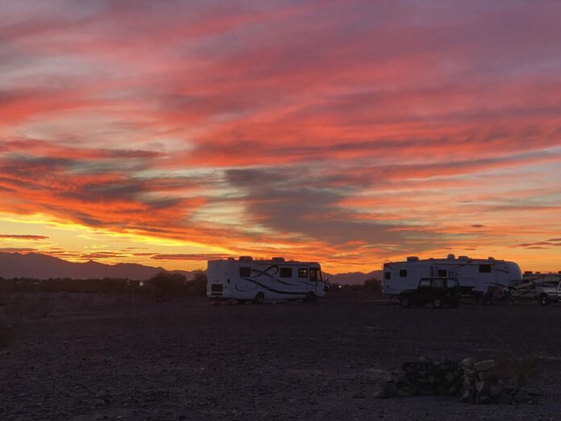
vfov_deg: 28.0
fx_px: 843
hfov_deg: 36.8
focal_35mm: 52
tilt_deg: +3.8
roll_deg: -2.4
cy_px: 210
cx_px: 280
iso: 160
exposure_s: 1/121
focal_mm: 6
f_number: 2
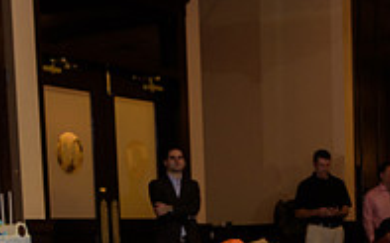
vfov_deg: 12.9
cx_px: 267
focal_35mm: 96
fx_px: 1020
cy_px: 363
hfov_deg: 21.5
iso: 1600
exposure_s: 1/125
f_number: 3.2
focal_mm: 32
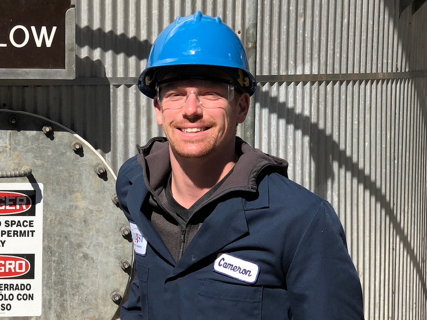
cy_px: 154
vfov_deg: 17.8
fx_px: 1024
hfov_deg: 23.3
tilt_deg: -6.5
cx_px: 96
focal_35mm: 83
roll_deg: +0.1
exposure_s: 1/1021
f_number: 2.4
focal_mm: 6
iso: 16
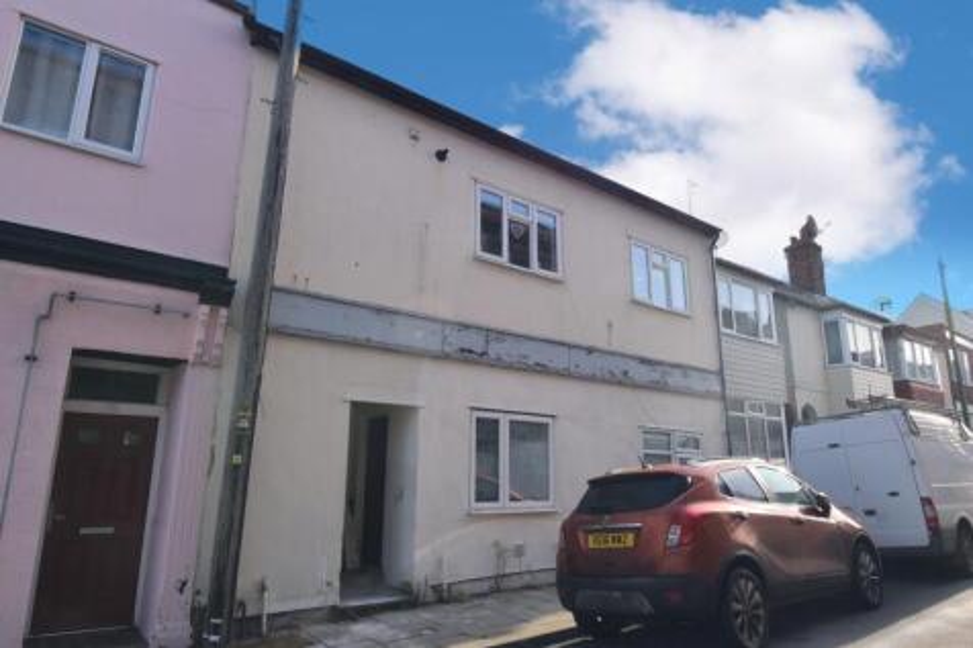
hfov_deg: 77.3
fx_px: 608
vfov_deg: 56.1
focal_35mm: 22
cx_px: 486
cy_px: 324
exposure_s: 1/400
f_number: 10
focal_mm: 15
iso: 400
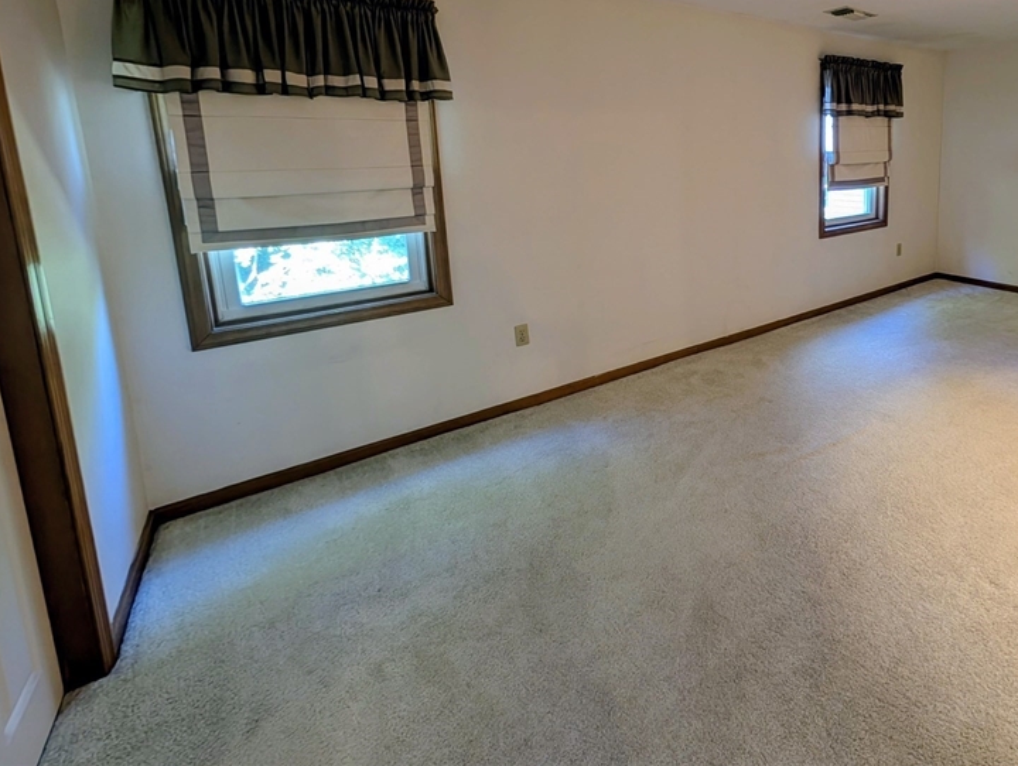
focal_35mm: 17
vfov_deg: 71.4
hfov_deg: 86.2
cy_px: 225
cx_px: 715
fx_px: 501
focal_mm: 2.02
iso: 99
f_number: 1.7
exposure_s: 1/24
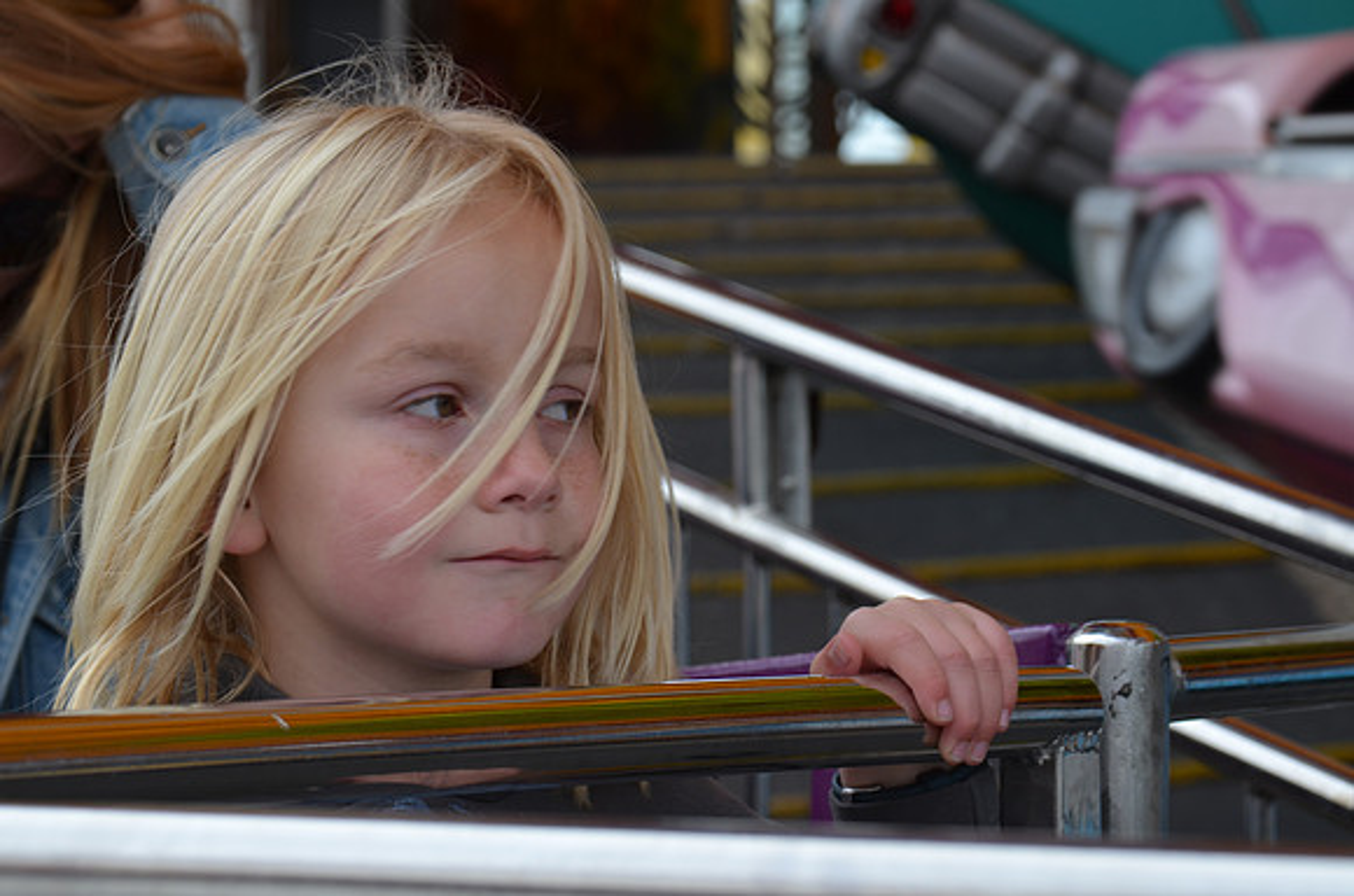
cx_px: 677
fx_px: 4841
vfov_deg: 10.6
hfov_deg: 15.9
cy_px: 448
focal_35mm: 129
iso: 200
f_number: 8
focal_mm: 86
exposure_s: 1/250
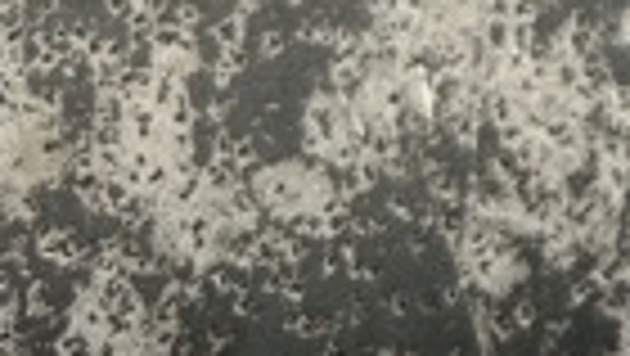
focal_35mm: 129
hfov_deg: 14.0
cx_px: 1264
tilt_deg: -75.7
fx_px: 2157
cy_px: -408
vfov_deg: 8.8
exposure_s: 1/121
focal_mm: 5.7
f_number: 1.5
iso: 40
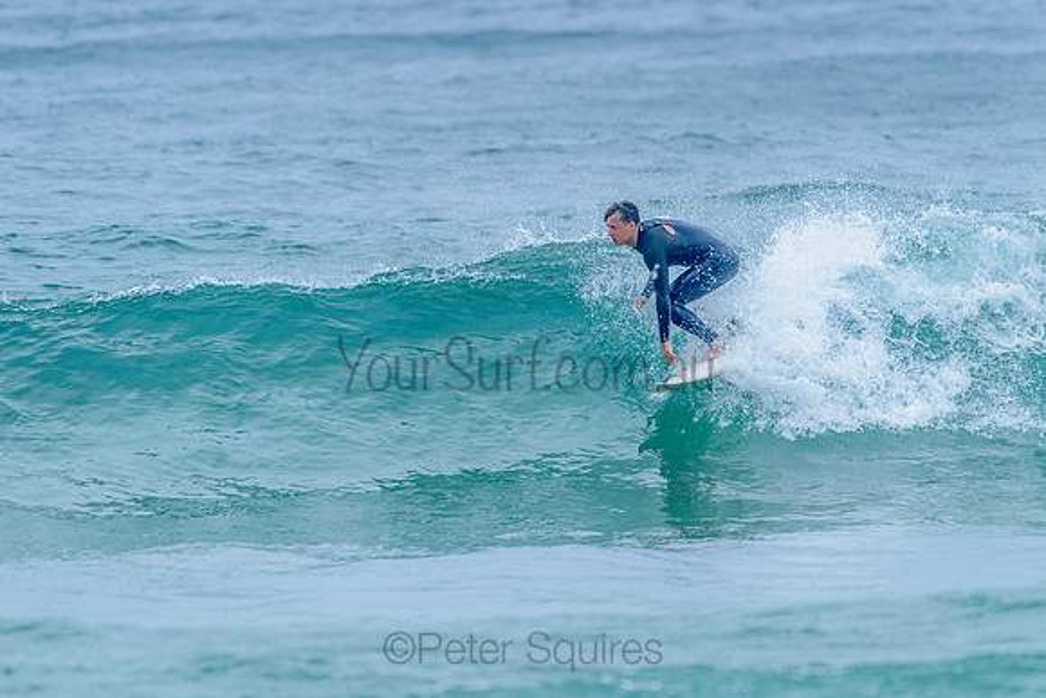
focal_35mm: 628
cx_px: 601
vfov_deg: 2.2
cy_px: 334
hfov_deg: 3.3
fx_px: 18243
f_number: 5.6
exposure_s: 1/2000
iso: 800
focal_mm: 500
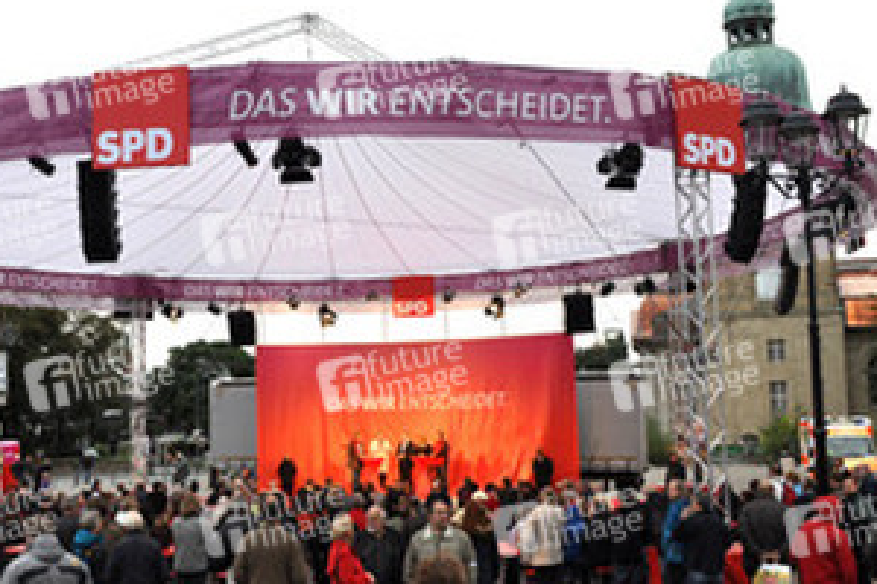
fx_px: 1096
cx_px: 314
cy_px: 304
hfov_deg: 43.2
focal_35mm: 45
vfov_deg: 29.9
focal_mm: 20
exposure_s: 1/125
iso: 280
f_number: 5.6
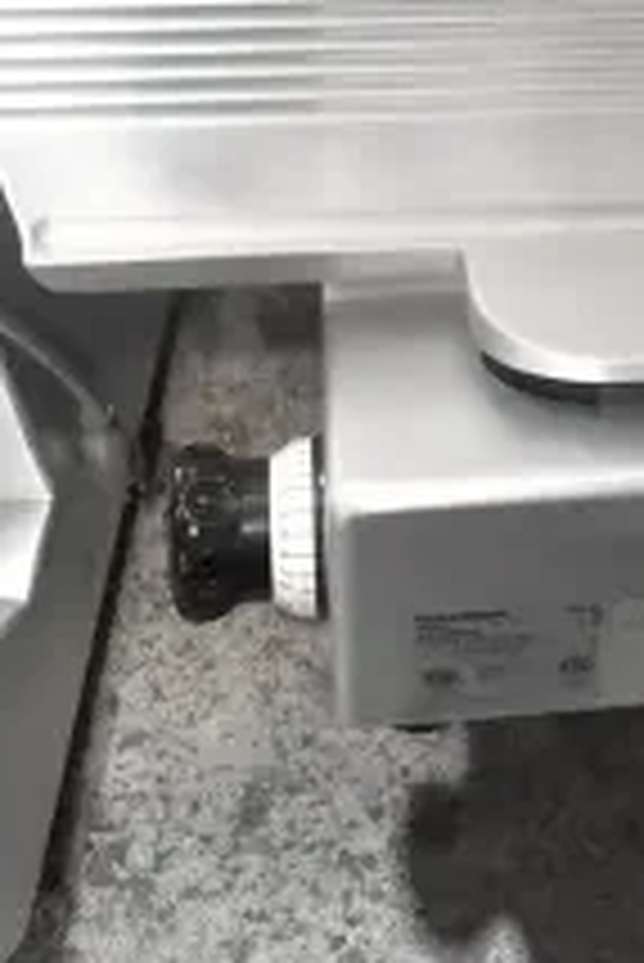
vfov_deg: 21.1
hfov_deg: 13.3
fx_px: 2518
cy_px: 61
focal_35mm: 94
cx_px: 1103
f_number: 7.1
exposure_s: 1/200
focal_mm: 22
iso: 6400
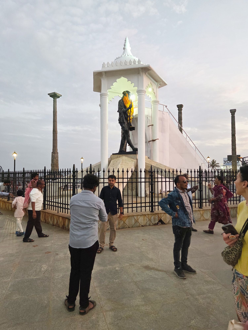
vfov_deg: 73.9
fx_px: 220
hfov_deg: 58.9
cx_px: 124
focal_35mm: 23
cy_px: 165
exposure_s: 1/100
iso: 320
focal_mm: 5.4
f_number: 1.8
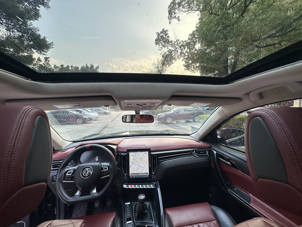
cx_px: 151
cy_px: 114
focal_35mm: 14
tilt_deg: -4.3
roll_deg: +0.4
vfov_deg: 85.7
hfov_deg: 102.1
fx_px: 122
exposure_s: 1/99
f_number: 2.2
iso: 80
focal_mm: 2.22
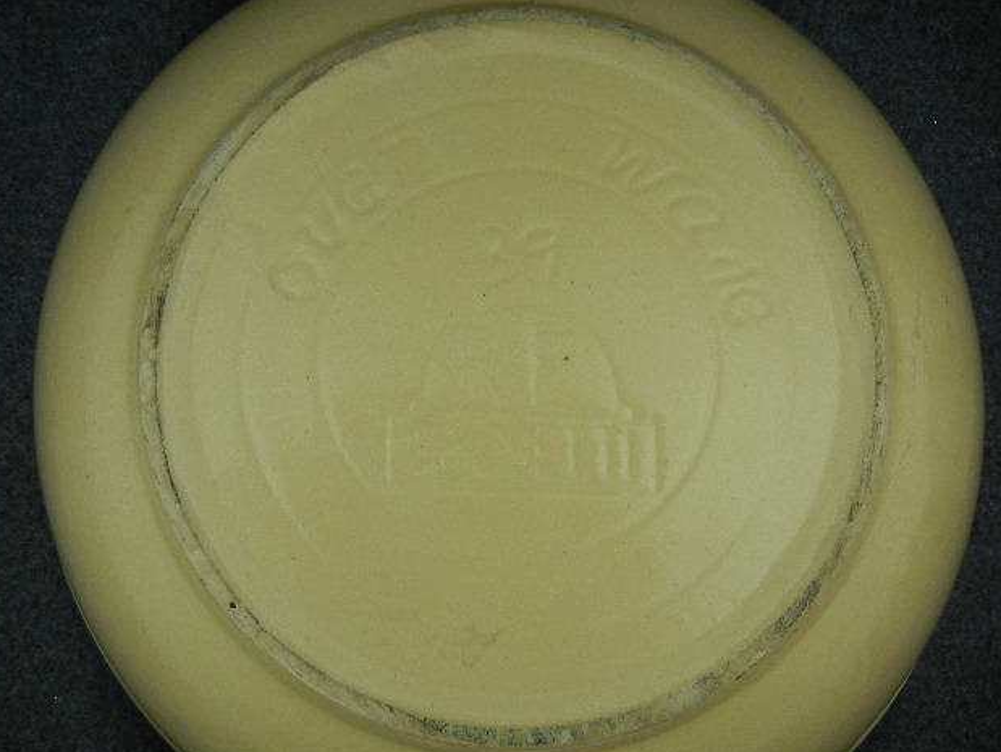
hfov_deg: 58.3
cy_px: 385
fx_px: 897
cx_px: 498
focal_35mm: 31
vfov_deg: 45.5
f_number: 3.5
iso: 400
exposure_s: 1/63.7
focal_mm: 5.4
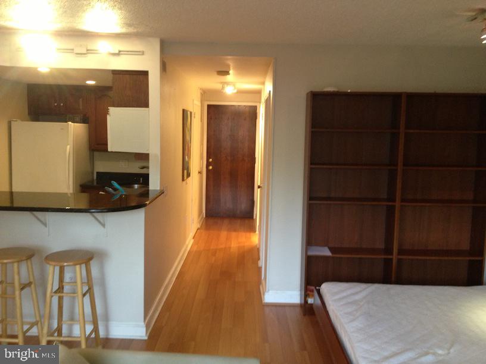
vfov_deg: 40.7
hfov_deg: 52.6
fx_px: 491
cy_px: 182
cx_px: 243
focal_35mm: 35
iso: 200
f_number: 2.4
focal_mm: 4.28
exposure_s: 1/20
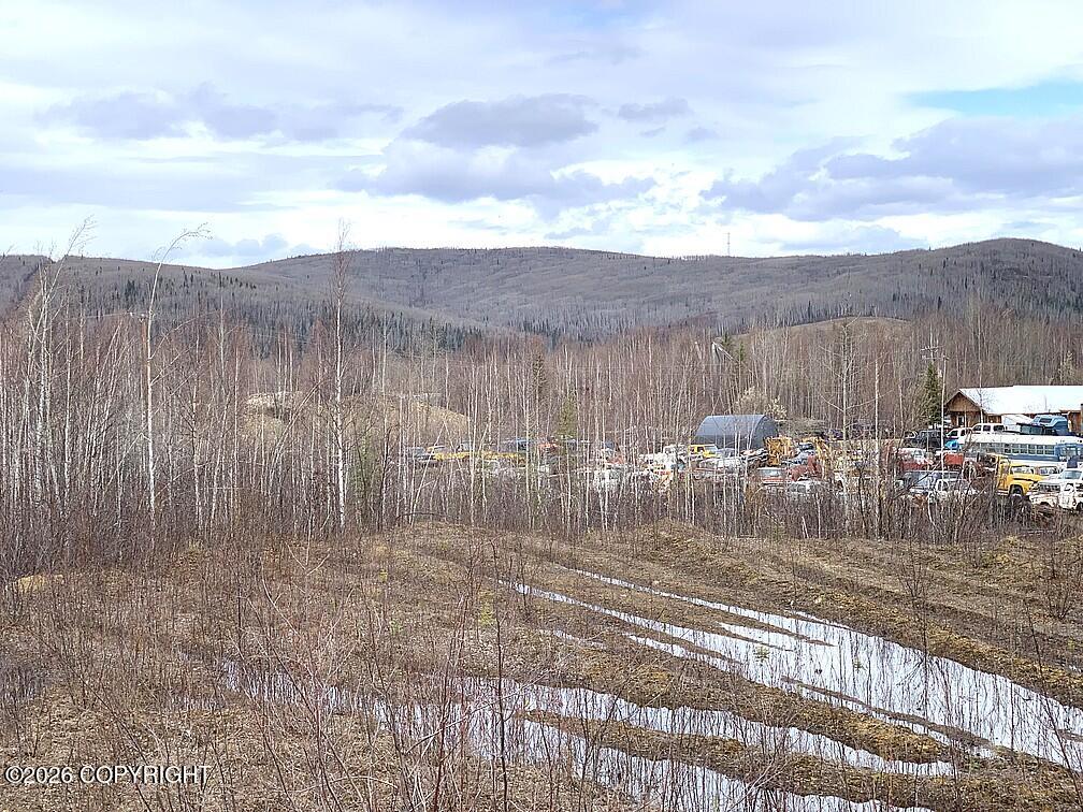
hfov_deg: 36.8
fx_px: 1627
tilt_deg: -1.4
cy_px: 406
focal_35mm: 52
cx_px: 542
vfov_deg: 28.0
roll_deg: +1.5
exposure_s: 1/1043
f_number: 2.4
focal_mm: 6
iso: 16
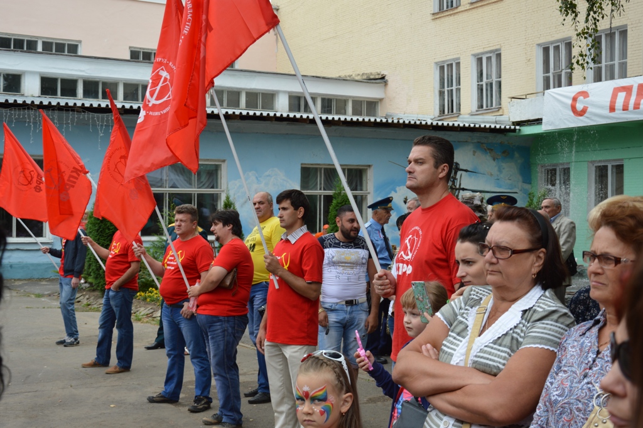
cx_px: 322
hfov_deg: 38.9
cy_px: 214
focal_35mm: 51
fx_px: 910
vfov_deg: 26.4
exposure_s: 1/160
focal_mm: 34
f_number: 6.3
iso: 100
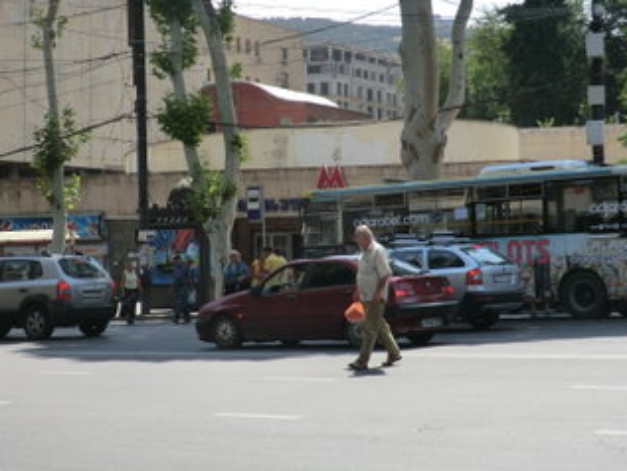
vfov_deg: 18.0
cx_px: 279
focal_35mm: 82
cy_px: 216
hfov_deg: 23.8
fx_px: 1486
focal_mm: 11.6
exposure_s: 1/400
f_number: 4.4
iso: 80
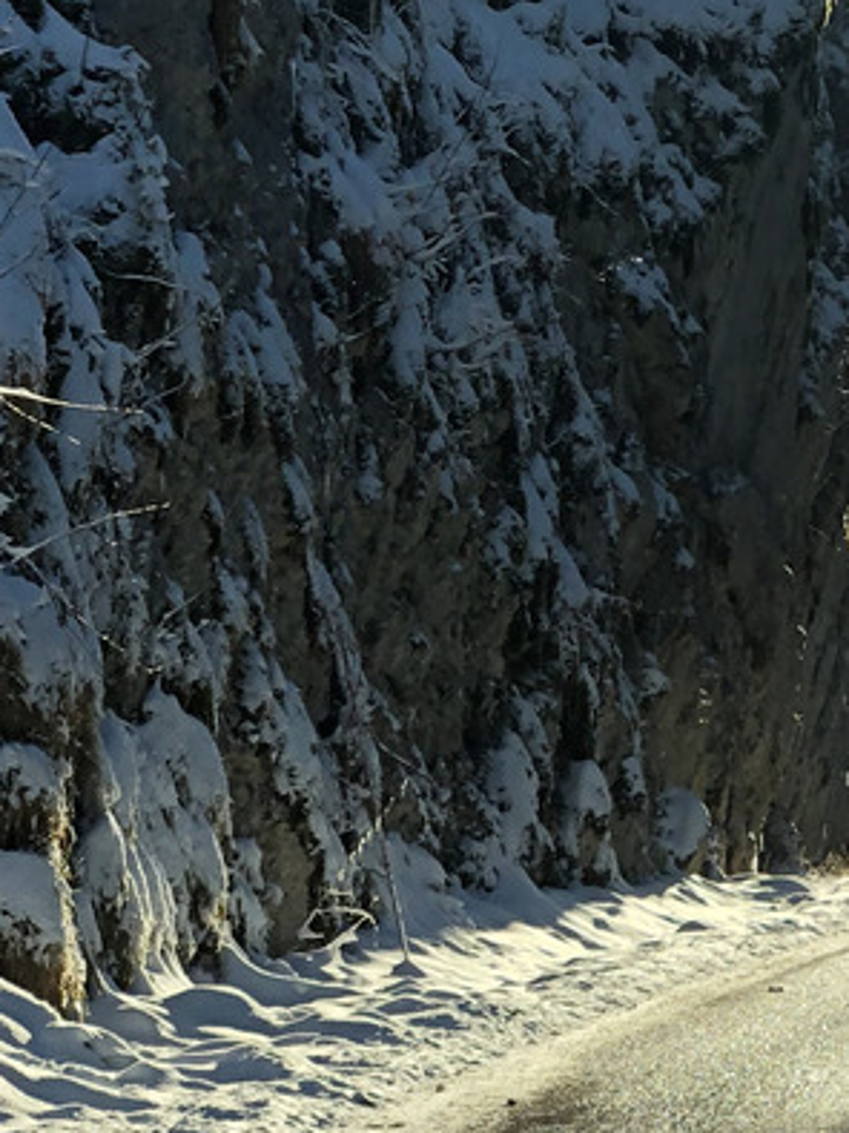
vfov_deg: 12.3
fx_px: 5170
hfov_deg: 9.3
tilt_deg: +13.8
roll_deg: +1.0
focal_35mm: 158
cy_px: -98
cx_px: 949
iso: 16
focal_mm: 6
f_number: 2.4
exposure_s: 1/649
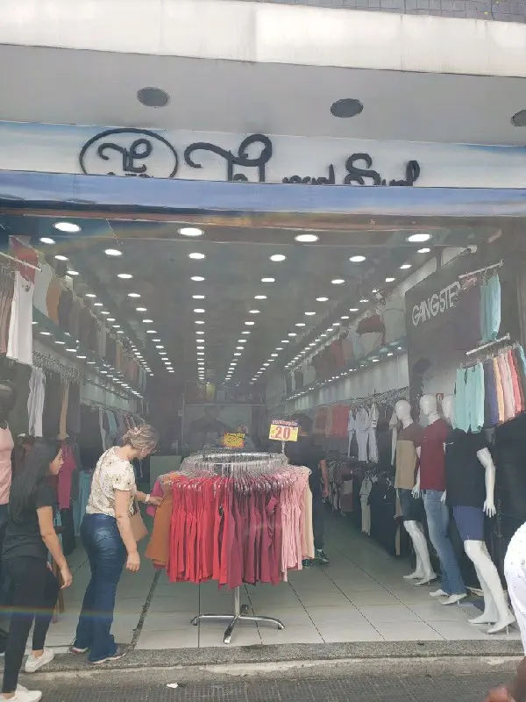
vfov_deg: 67.3
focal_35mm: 26
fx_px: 527
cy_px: 351
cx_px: 263
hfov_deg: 53.1
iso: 50
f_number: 2.4
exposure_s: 1/333
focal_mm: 4.3
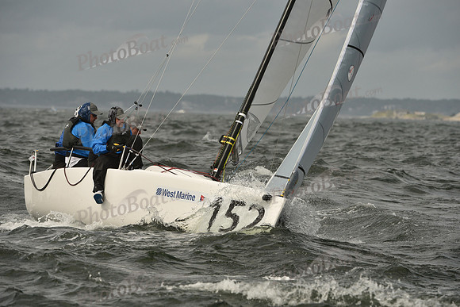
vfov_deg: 4.2
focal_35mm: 330
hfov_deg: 6.2
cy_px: 154
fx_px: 4217
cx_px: 230
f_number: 8
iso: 320
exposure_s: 1/1600
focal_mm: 330
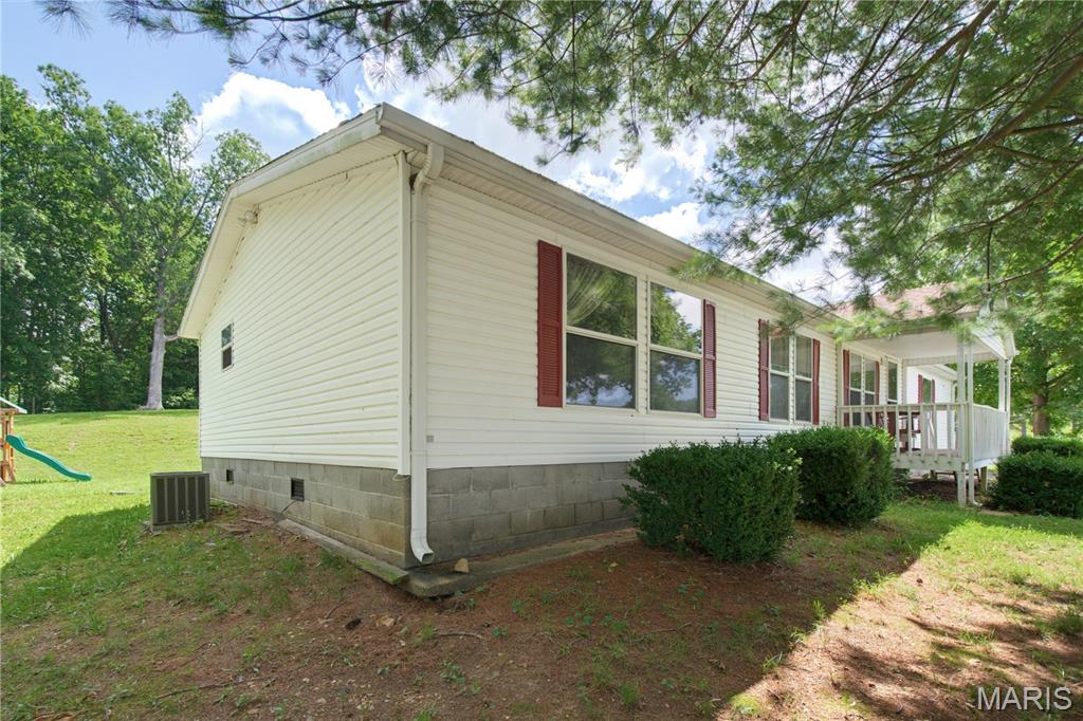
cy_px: 360
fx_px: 481
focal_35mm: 16
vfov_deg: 73.7
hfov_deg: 96.8
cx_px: 542
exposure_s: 1/40
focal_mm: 16
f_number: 6.3
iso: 200
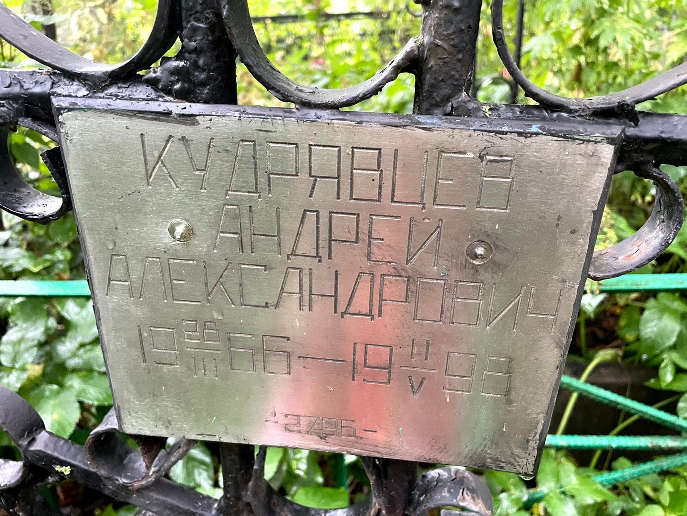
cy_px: 258
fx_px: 516
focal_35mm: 26
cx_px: 344
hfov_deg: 67.3
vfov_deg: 53.1
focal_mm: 4.2
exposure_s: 1/60
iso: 250
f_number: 1.6
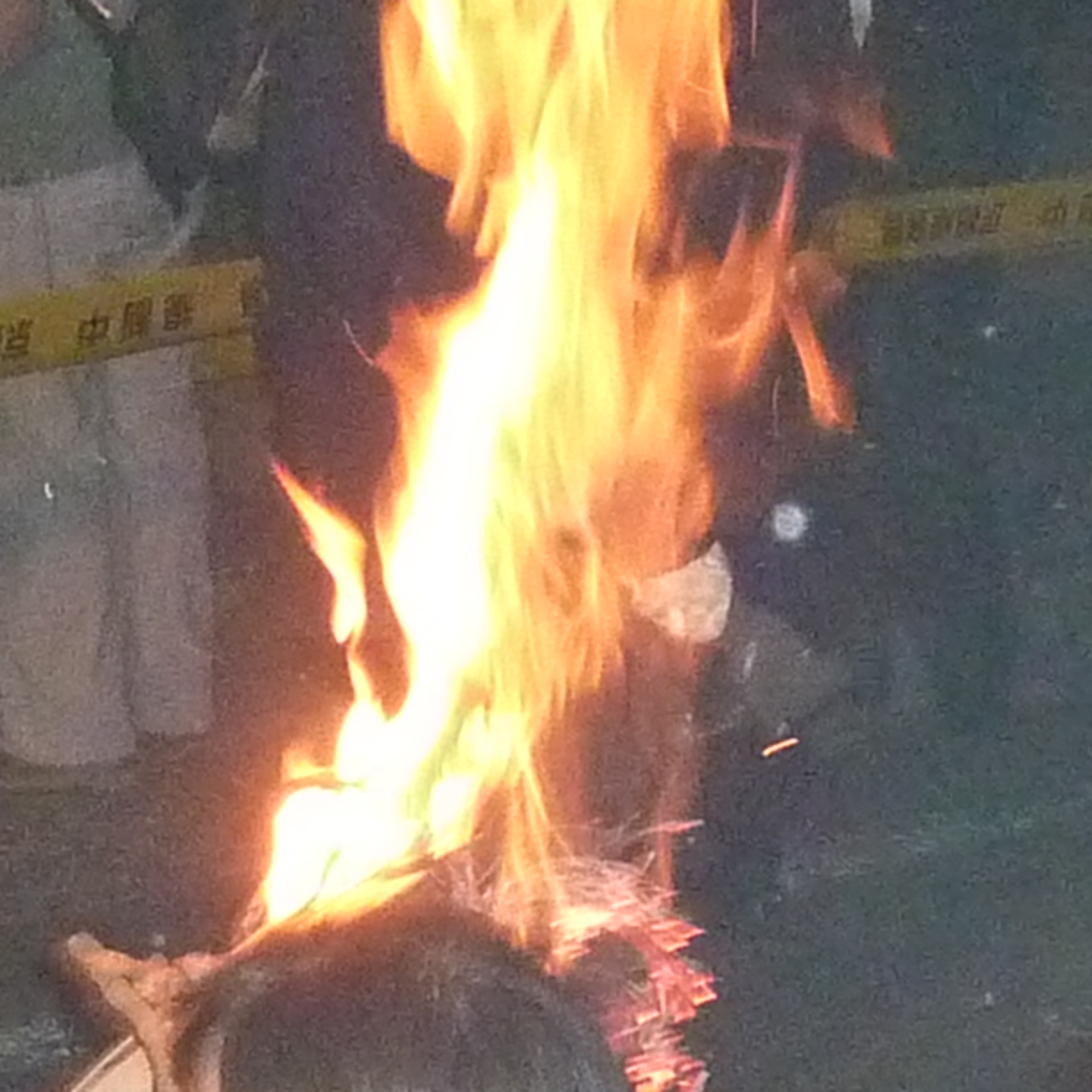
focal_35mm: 143
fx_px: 5104
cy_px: 880
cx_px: -27
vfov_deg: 12.2
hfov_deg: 12.1
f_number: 3.3
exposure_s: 1/30
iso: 500
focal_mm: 4.4
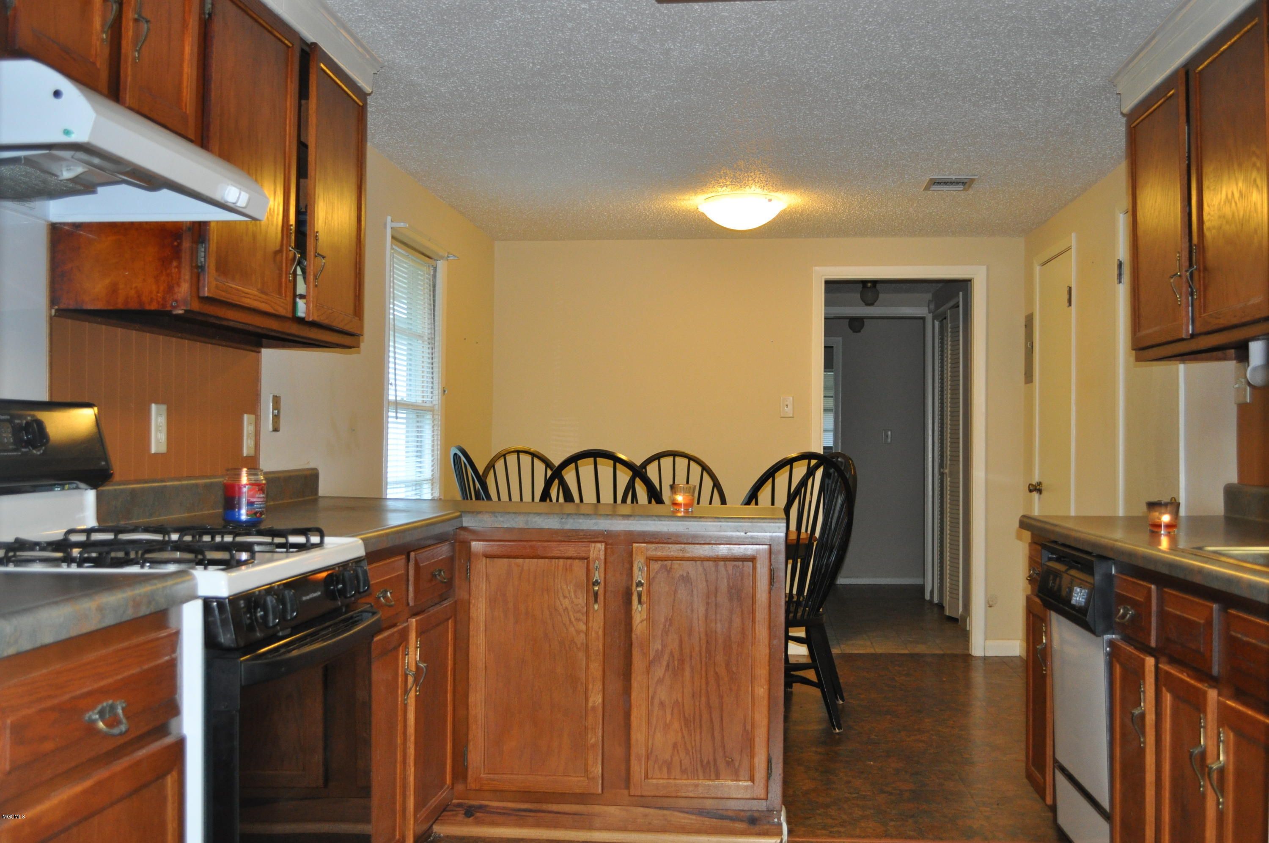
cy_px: 422
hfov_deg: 49.6
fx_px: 1373
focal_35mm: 39
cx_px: 634
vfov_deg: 34.1
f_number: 4.2
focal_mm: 26
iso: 800
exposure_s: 1/60
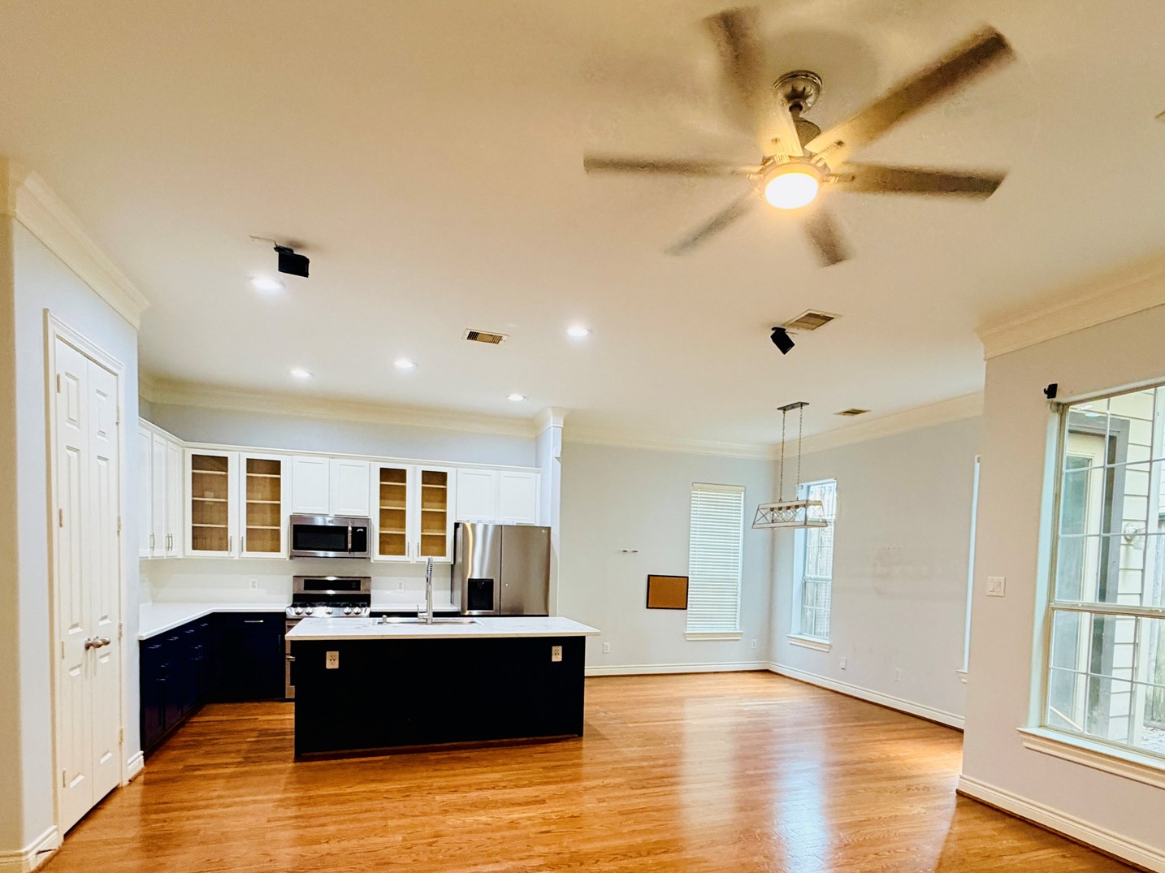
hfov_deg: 81.6
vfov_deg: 64.1
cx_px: 630
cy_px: 590
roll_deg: -1.3
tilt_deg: -3.3
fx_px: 673
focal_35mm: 20
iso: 320
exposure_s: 1/60
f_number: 2.2
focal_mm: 2.22
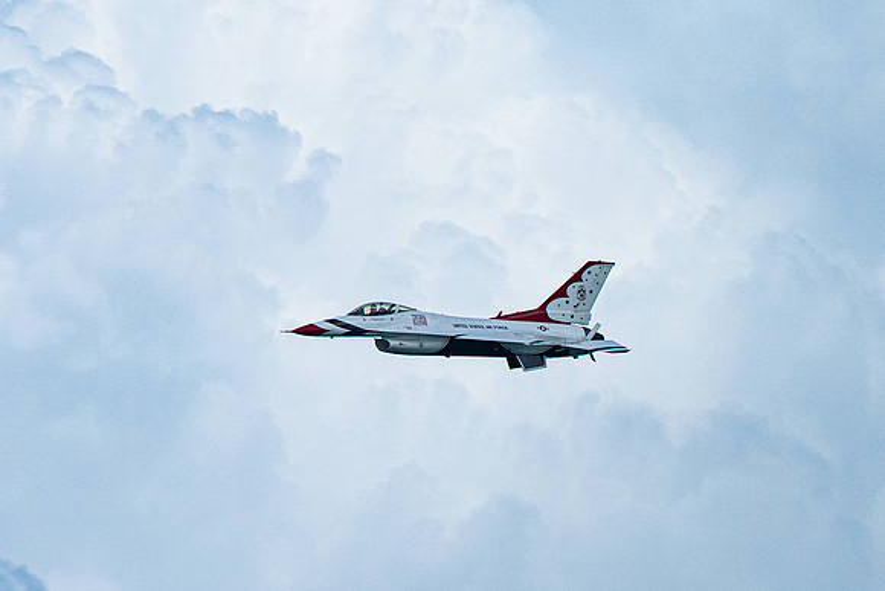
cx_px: 100
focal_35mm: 848
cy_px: 134
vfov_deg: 1.6
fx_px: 20862
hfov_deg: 2.4
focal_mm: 400
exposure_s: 1/1600
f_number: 10
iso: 800
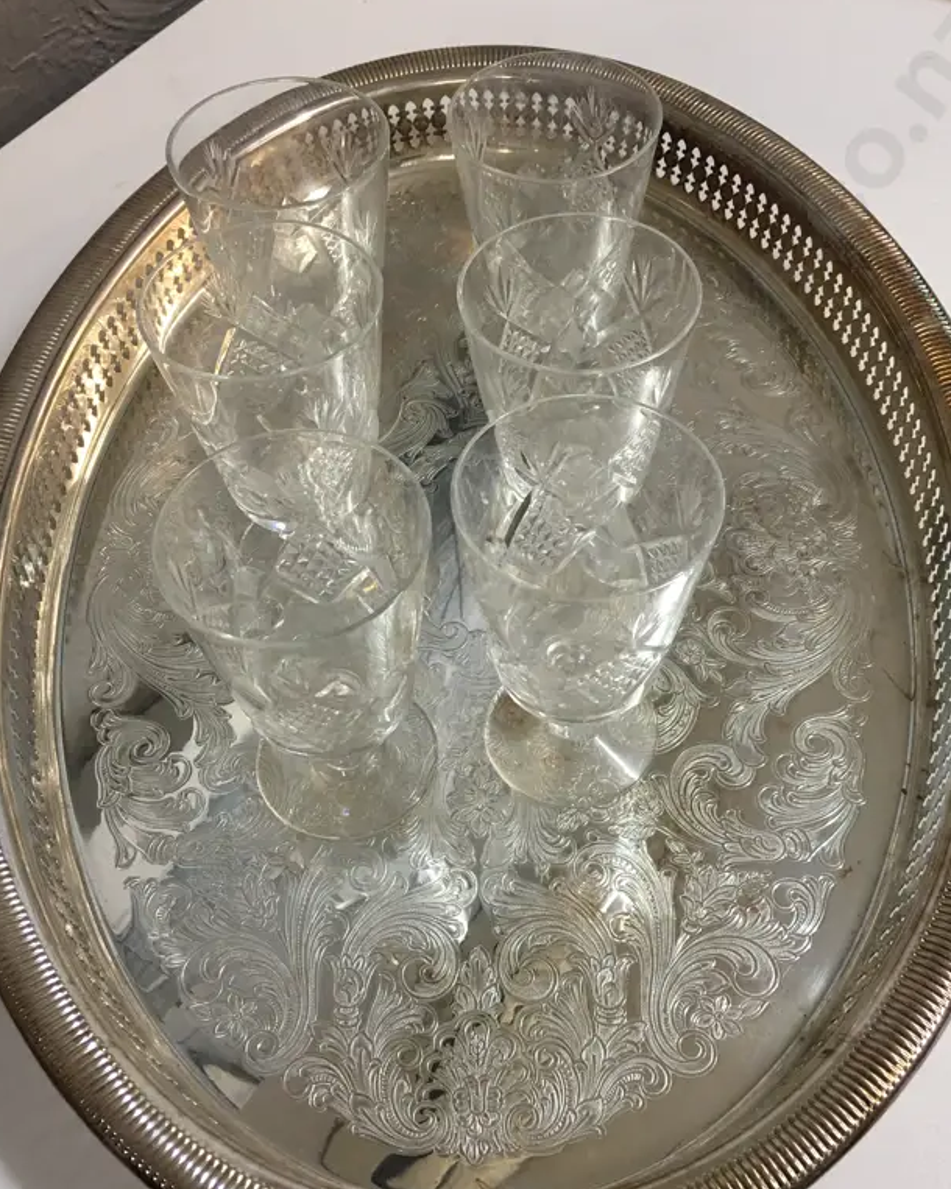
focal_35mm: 38
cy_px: 653
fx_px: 1337
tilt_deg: -54.1
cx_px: 502
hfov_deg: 39.1
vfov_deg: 47.9
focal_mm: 4.15
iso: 50
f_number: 2.2
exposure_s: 1/33
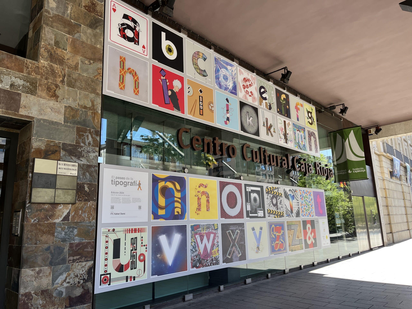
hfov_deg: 67.3
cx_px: 206
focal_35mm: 26
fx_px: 309
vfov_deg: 53.1
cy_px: 154
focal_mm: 5.1
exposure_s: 1/275
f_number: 1.6
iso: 40
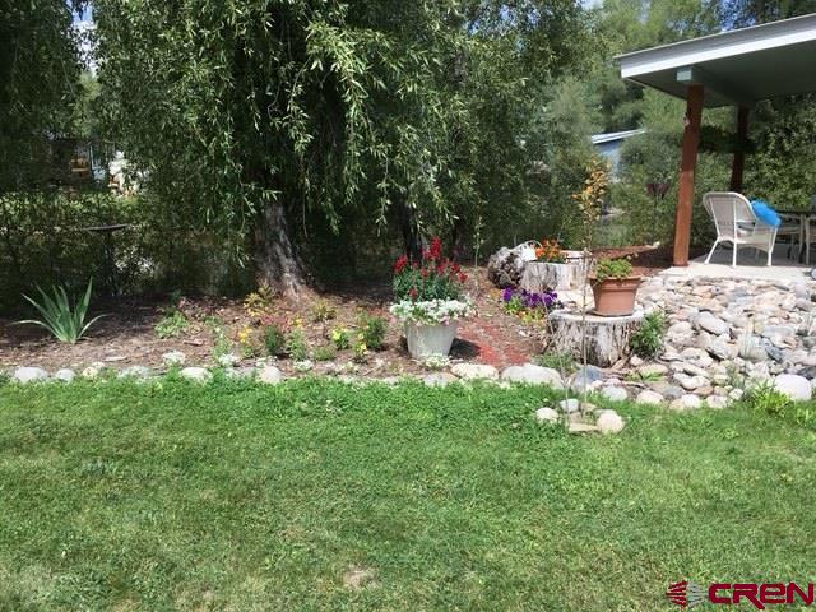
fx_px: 684
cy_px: 306
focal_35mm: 29
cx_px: 408
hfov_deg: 61.7
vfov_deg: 48.2
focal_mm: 4.15
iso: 25
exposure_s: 1/625
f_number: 2.2
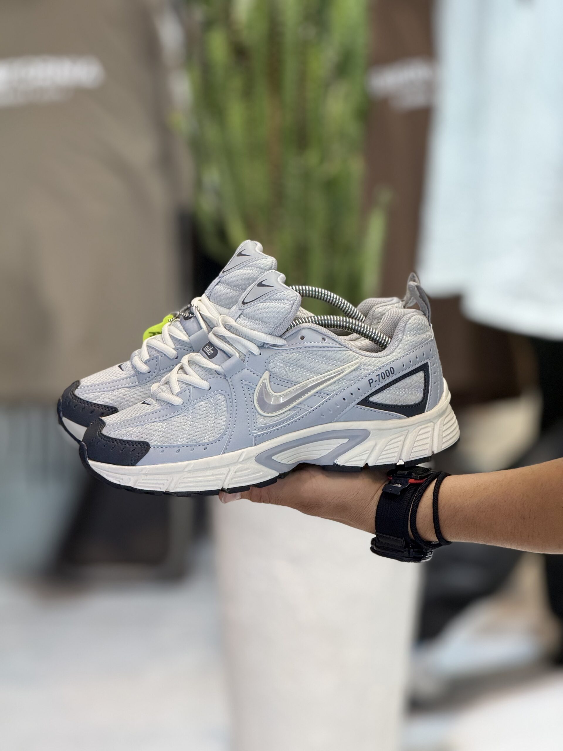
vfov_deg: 16.4
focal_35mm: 120
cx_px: 282
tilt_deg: -14.5
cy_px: 376
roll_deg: -1.2
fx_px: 2602
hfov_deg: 12.3
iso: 100
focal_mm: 15.66
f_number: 2.8
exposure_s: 1/100
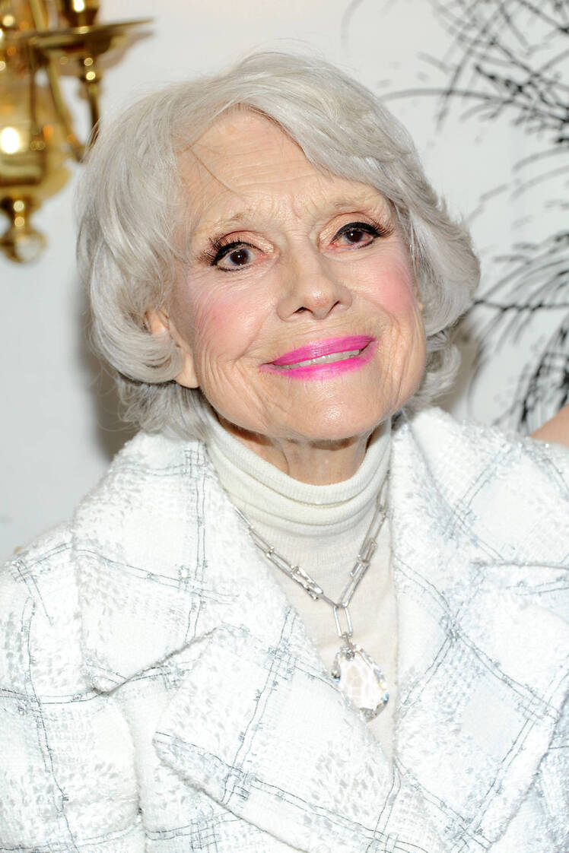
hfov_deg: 11.2
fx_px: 2892
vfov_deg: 16.8
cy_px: 426
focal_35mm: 122
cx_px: 284
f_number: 6.3
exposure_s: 1/200
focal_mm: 122
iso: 500
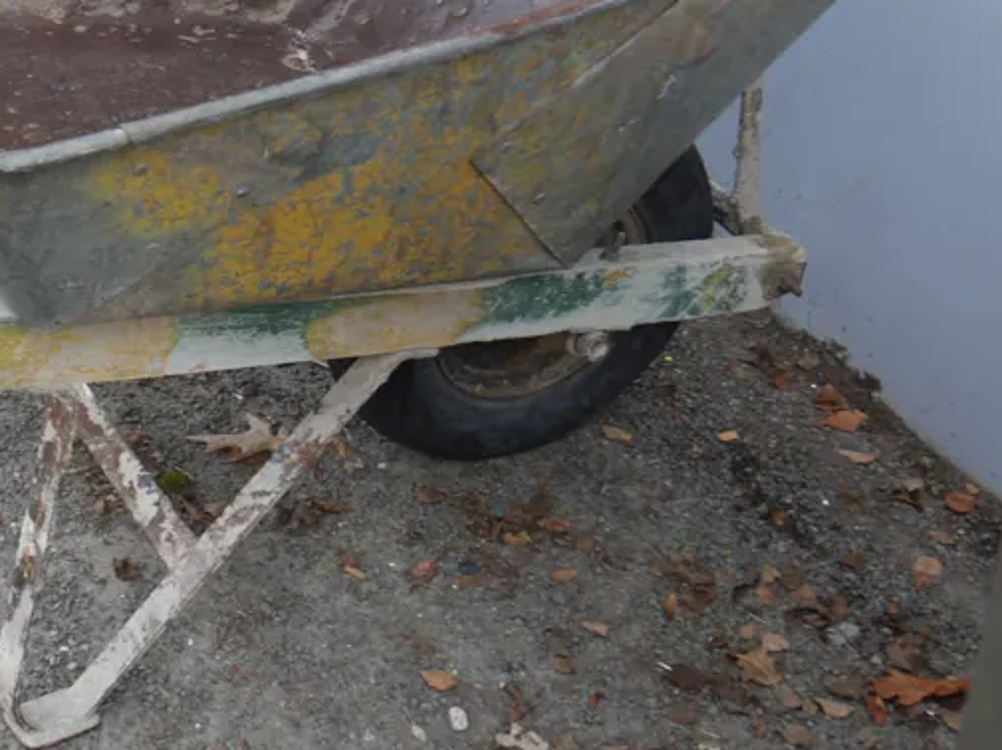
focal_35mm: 69
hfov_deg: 26.8
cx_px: 22
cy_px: 325
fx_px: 1996
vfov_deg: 21.3
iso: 200
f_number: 4
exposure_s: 1/125
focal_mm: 17
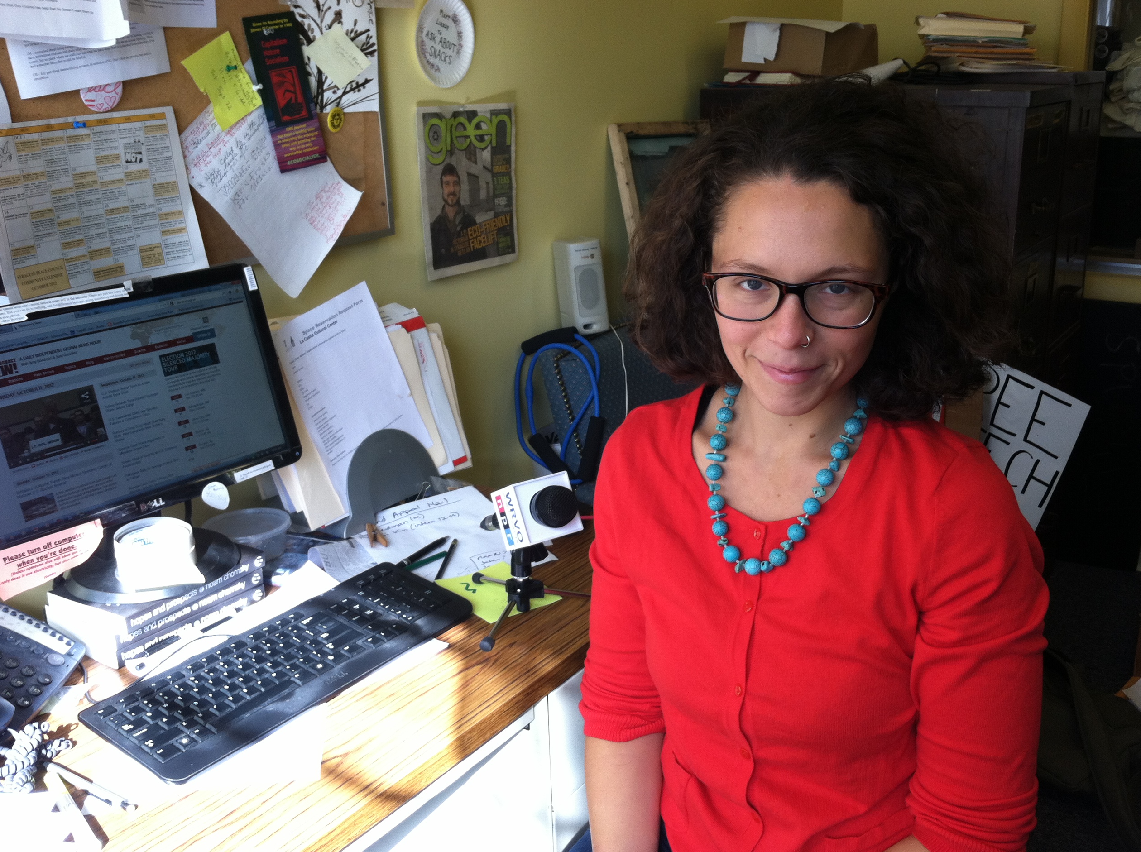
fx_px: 1185
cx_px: 568
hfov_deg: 51.4
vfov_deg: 39.6
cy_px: 421
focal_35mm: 36
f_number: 2.8
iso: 80
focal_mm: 3.85
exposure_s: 1/60
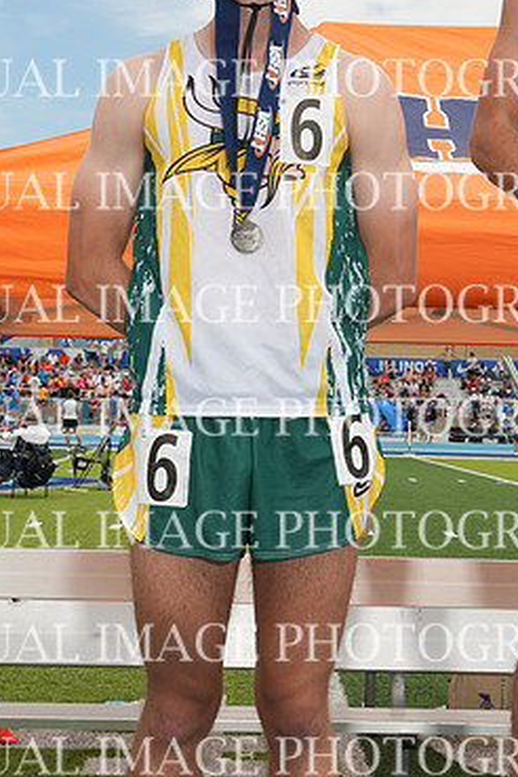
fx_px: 1679
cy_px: 246
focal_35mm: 78
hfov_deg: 17.5
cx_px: 261
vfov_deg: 25.9
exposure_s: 1/160
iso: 100
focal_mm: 33
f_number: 10
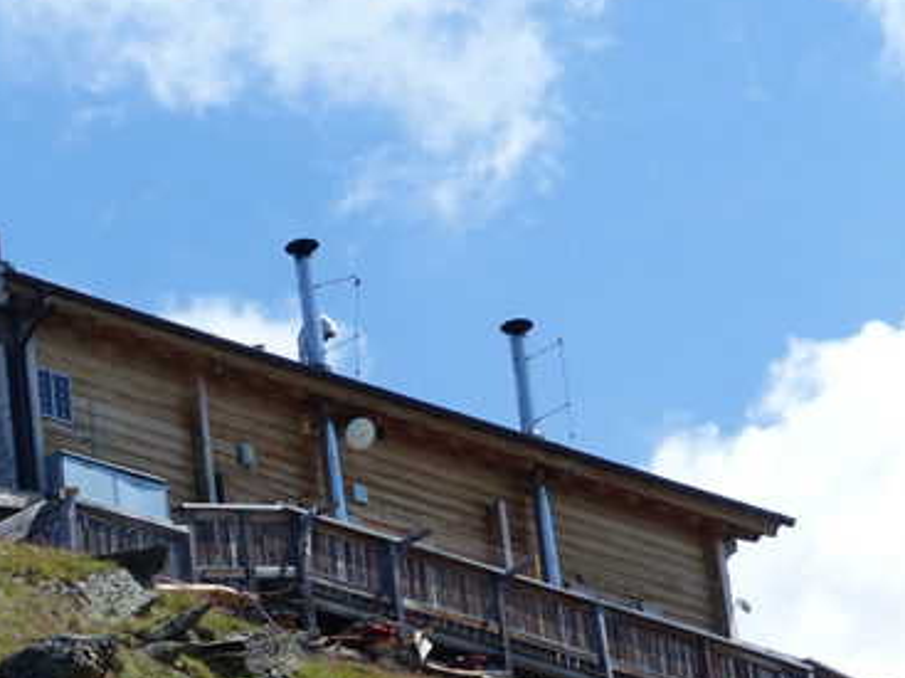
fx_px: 4966
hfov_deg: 10.4
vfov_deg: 7.8
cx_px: 289
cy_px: 535
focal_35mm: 190
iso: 100
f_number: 4
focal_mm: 19.6
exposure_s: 1/800
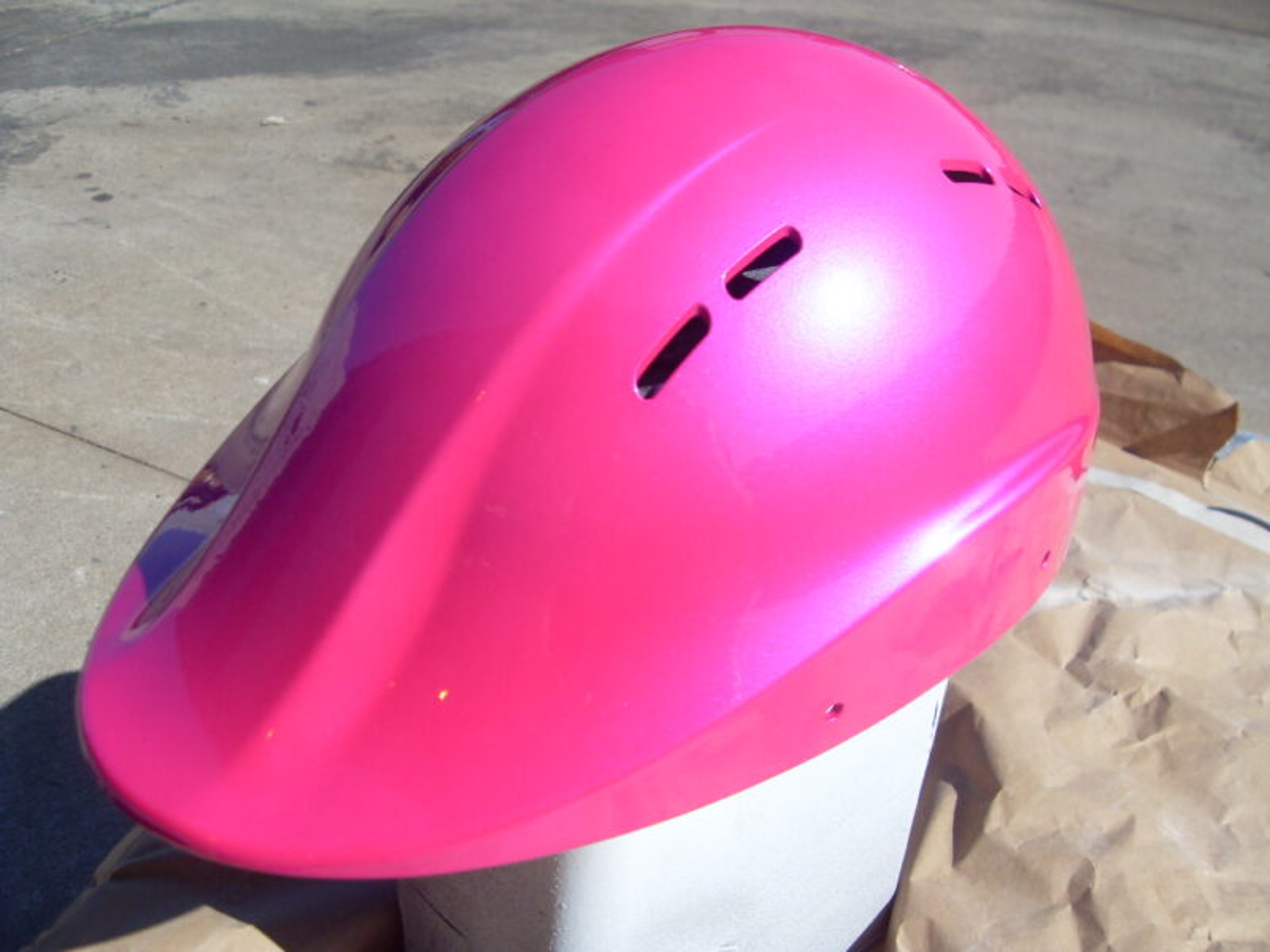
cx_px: 635
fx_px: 1284
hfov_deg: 52.6
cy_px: 476
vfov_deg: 40.7
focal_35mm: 35
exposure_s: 1/250
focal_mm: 6.3
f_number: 7
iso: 80
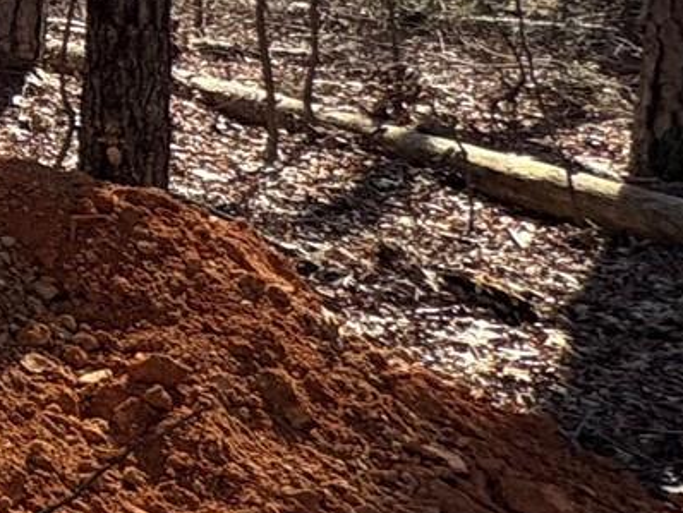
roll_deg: -0.4
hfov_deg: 14.3
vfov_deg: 18.6
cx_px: -1035
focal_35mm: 72
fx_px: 1421
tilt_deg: -1.9
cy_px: -202
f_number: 2.2
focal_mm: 2.22
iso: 40
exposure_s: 1/451
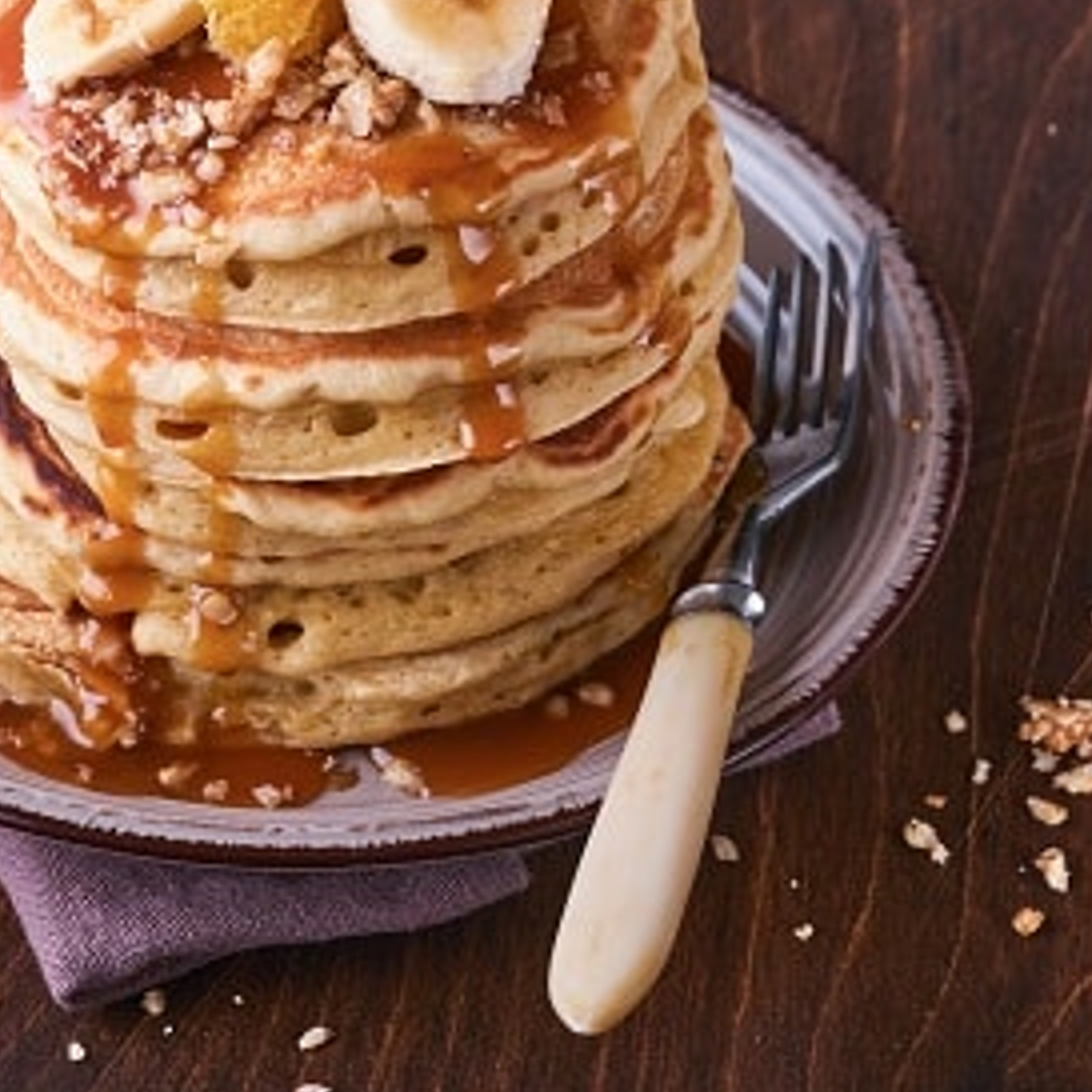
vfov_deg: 10.4
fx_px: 5996
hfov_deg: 10.4
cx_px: 608
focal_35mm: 168
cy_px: 360
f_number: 7.1
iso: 160
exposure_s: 1/160
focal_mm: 60
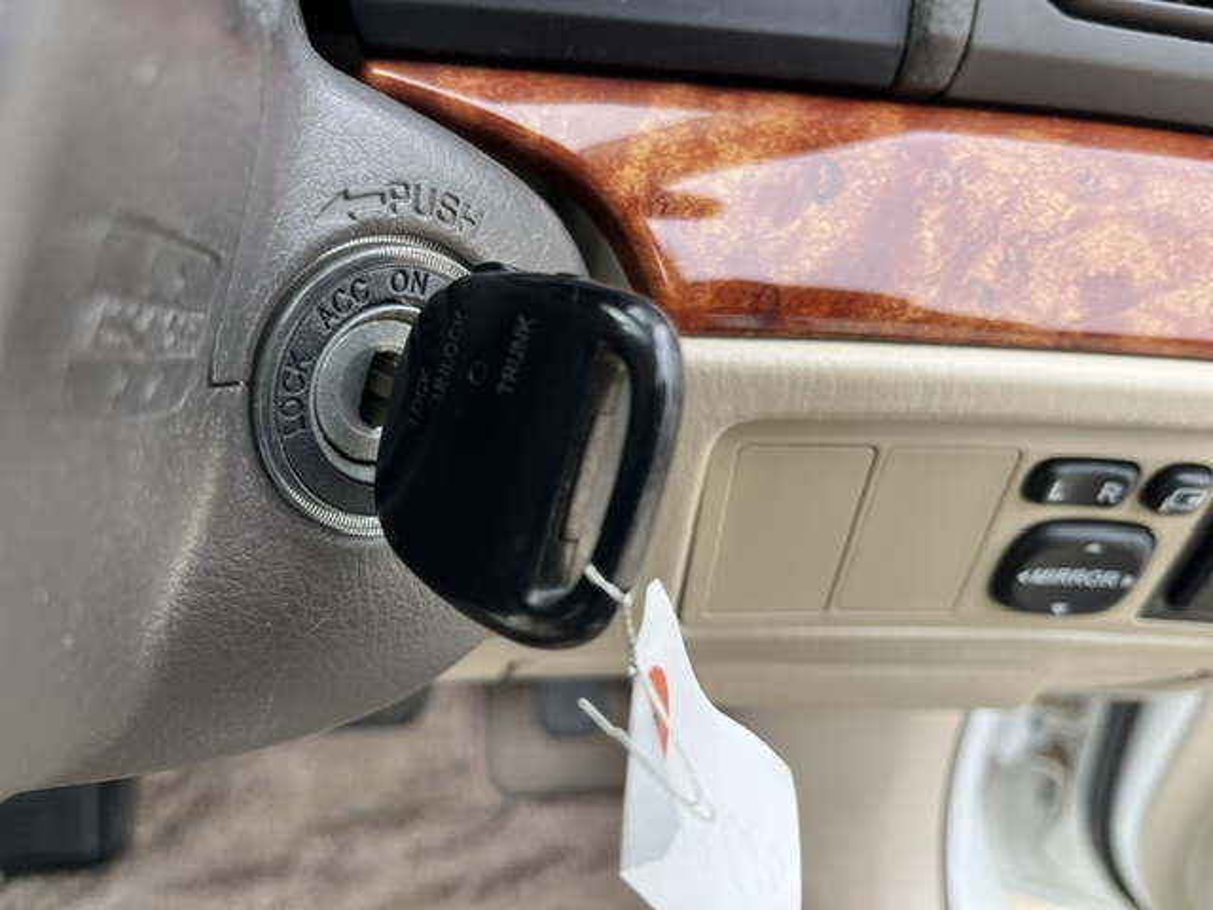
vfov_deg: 53.1
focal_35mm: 26
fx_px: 911
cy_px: 455
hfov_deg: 67.3
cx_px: 606
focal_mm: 5.1
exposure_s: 1/357
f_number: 1.6
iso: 50
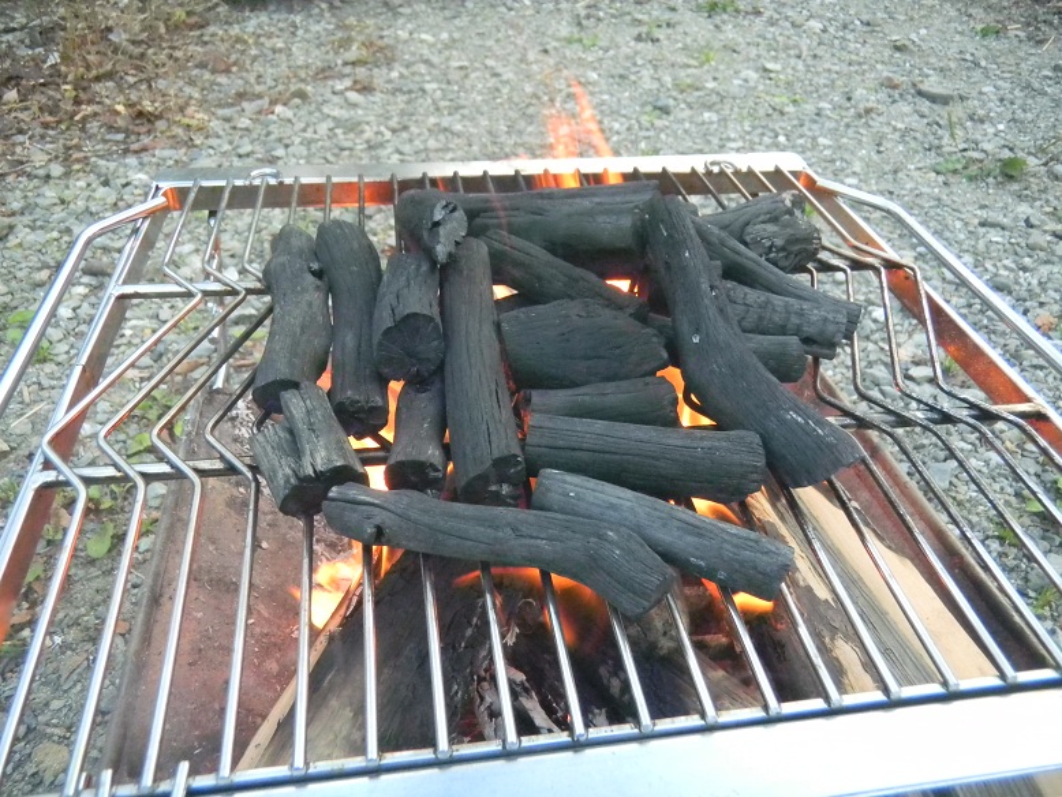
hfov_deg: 63.4
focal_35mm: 28
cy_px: 398
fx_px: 859
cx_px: 531
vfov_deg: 49.8
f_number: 3.9
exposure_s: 1/46.2
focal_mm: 5
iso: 200
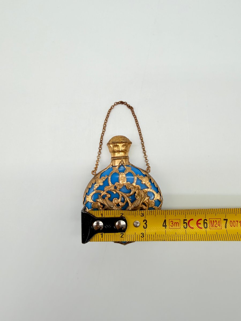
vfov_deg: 71.6
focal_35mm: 24
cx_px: 120
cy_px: 160
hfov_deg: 56.8
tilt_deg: -83.8
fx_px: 223
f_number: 2.2
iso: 40
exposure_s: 1/507
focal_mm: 2.22
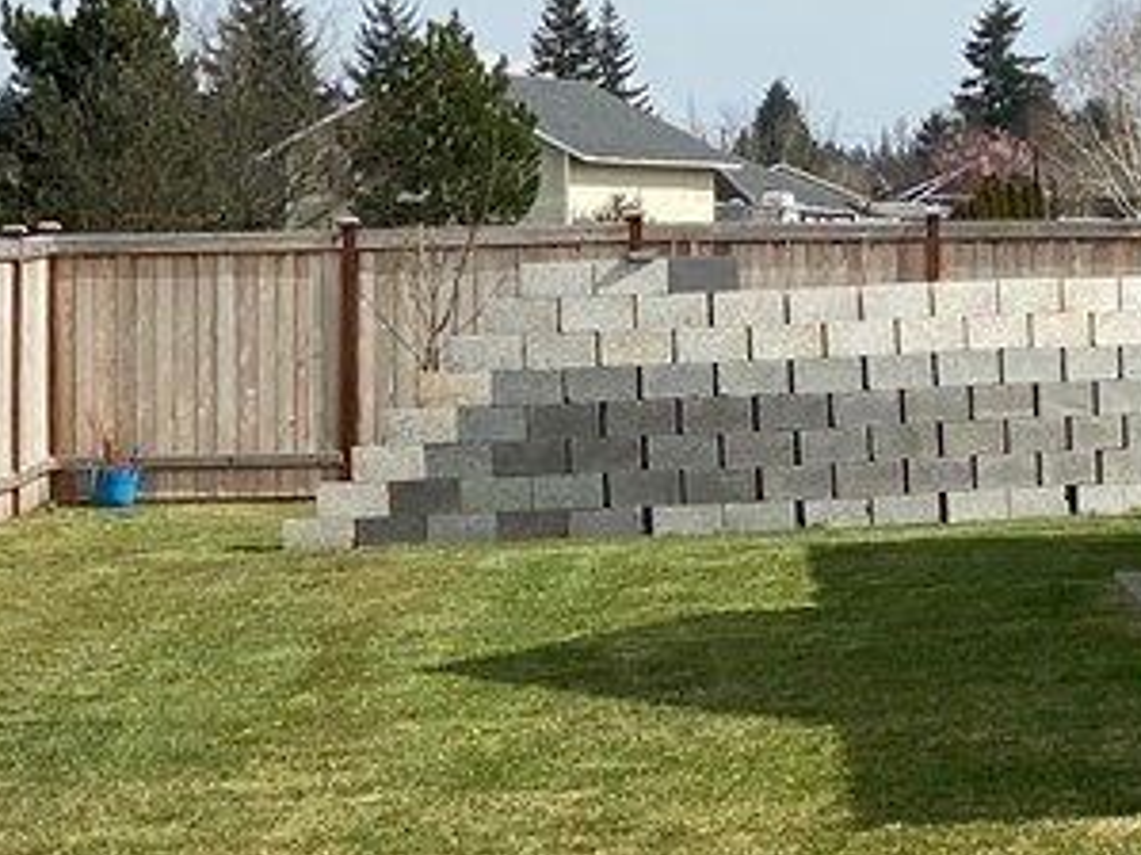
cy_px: 565
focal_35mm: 178
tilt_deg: -2.9
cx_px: 584
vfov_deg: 8.3
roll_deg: +0.1
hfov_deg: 11.1
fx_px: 5865
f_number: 2
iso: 20
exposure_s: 1/2083
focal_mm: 6
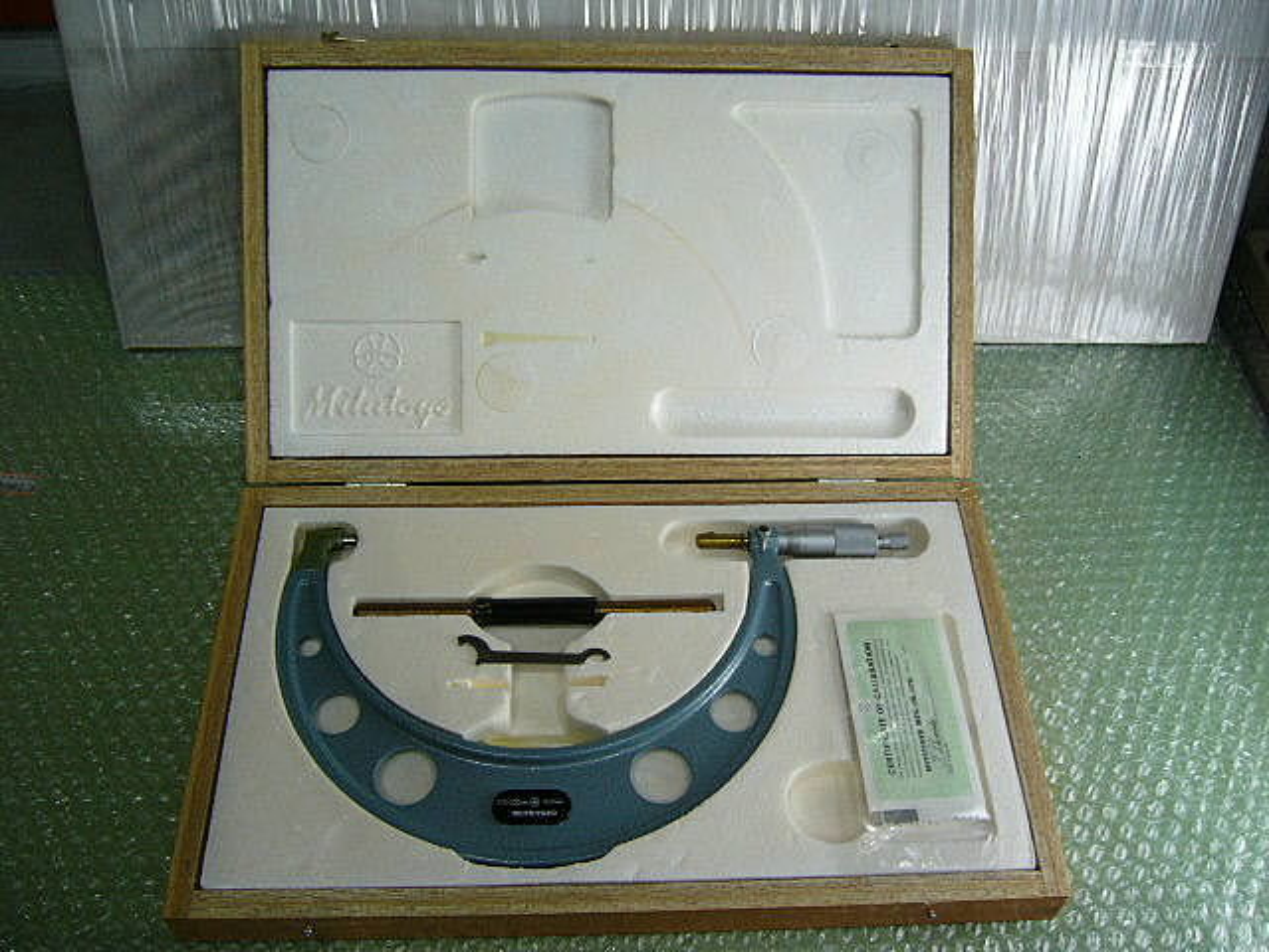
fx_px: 1283
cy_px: 476
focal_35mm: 35
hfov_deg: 52.6
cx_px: 634
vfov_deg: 40.7
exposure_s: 1/30
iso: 100
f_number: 2.8
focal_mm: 5.8
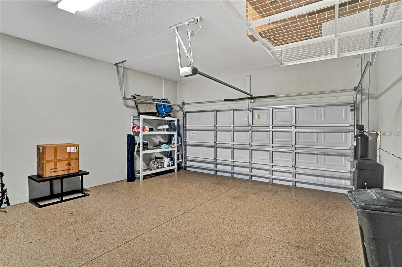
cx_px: 201
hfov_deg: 95.0
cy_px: 134
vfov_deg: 72.0
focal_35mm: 16
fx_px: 184
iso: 320
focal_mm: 11
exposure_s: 1/1.67
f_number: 16
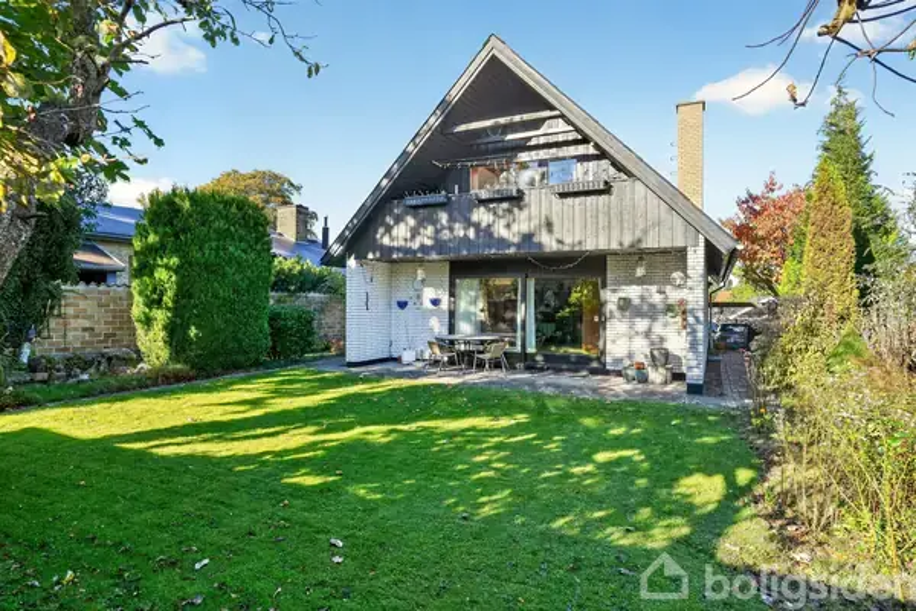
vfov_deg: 61.9
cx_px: 458
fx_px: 509
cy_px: 306
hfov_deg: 84.0
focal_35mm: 20
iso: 400
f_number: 8
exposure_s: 1/400
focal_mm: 20
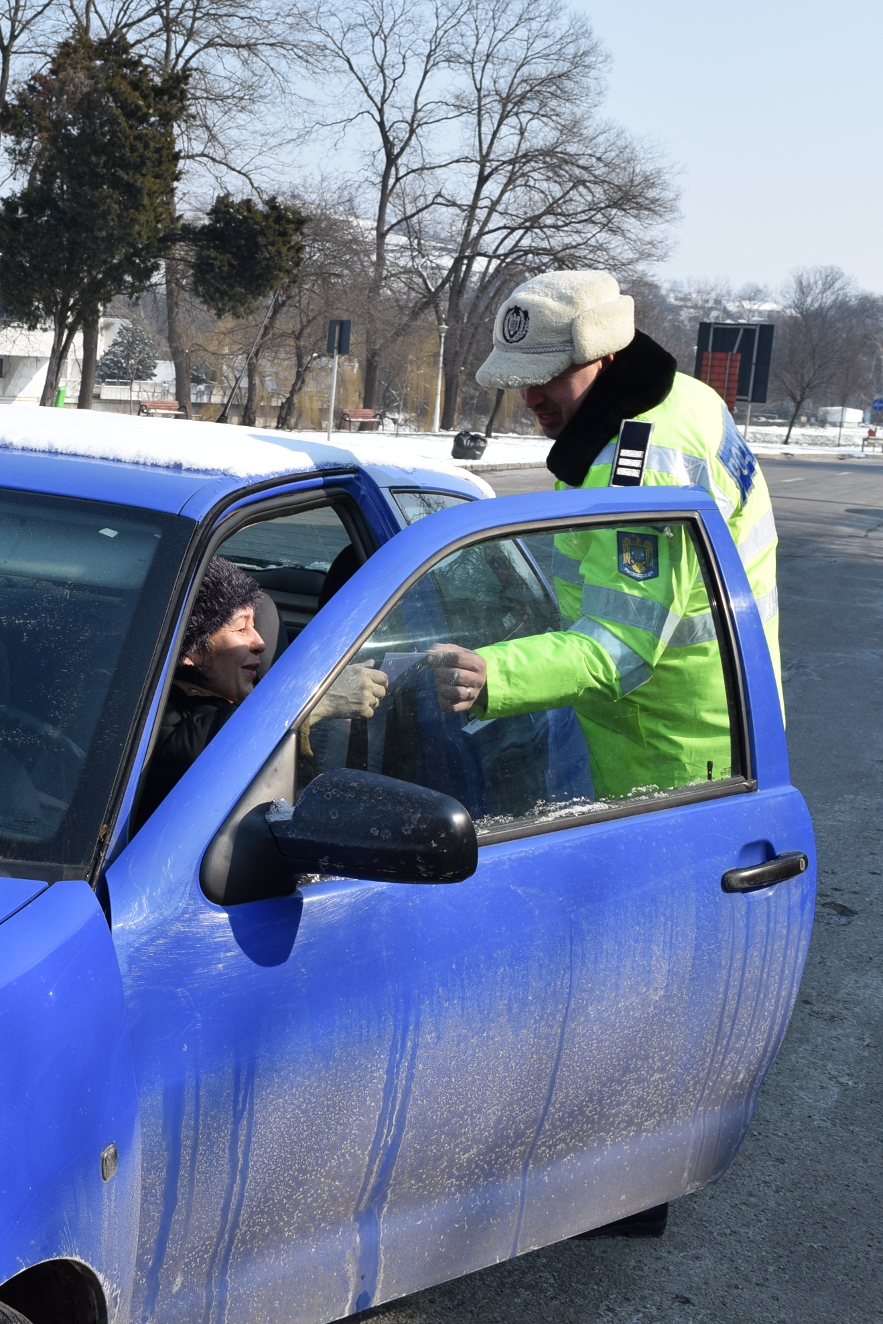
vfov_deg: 39.6
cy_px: 663
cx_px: 47
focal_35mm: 50
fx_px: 1839
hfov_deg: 25.9
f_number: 10
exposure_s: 1/400
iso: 200
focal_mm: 22
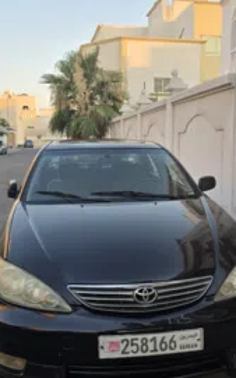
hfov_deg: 35.3
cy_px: 179
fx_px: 371
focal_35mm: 36
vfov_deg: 54.0
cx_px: 116
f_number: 1.7
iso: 32
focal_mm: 6.3
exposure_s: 1/180
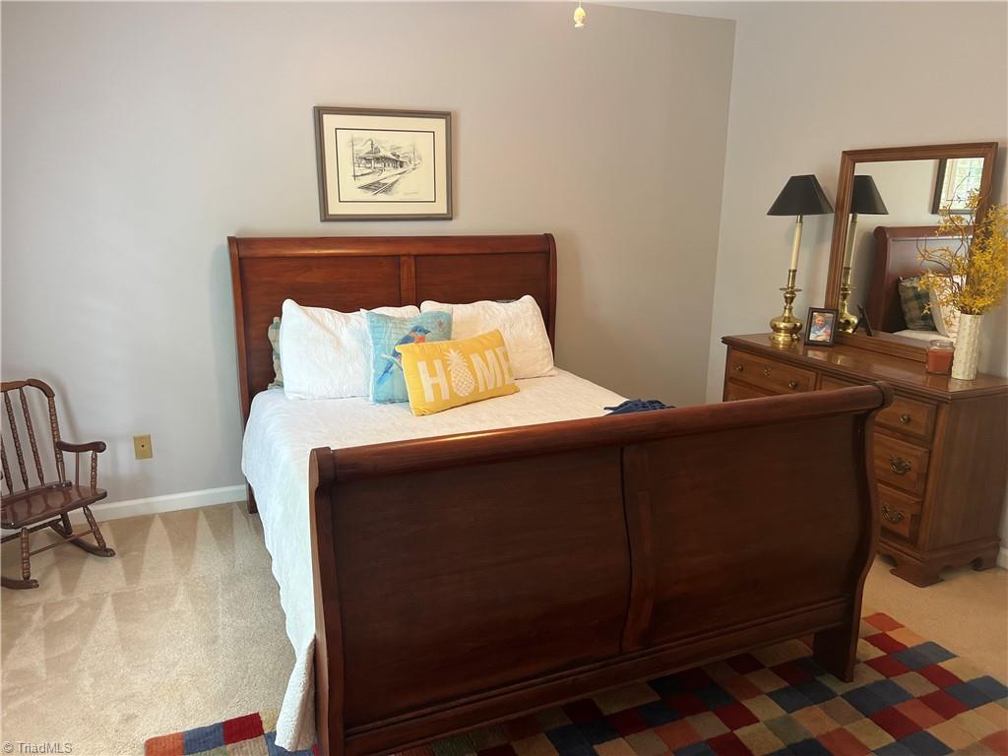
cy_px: 378
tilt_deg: -13.4
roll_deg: -0.1
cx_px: 504
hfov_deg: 67.3
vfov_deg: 53.1
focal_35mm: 26
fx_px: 757
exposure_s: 1/60
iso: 250
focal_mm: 5.7
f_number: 1.5
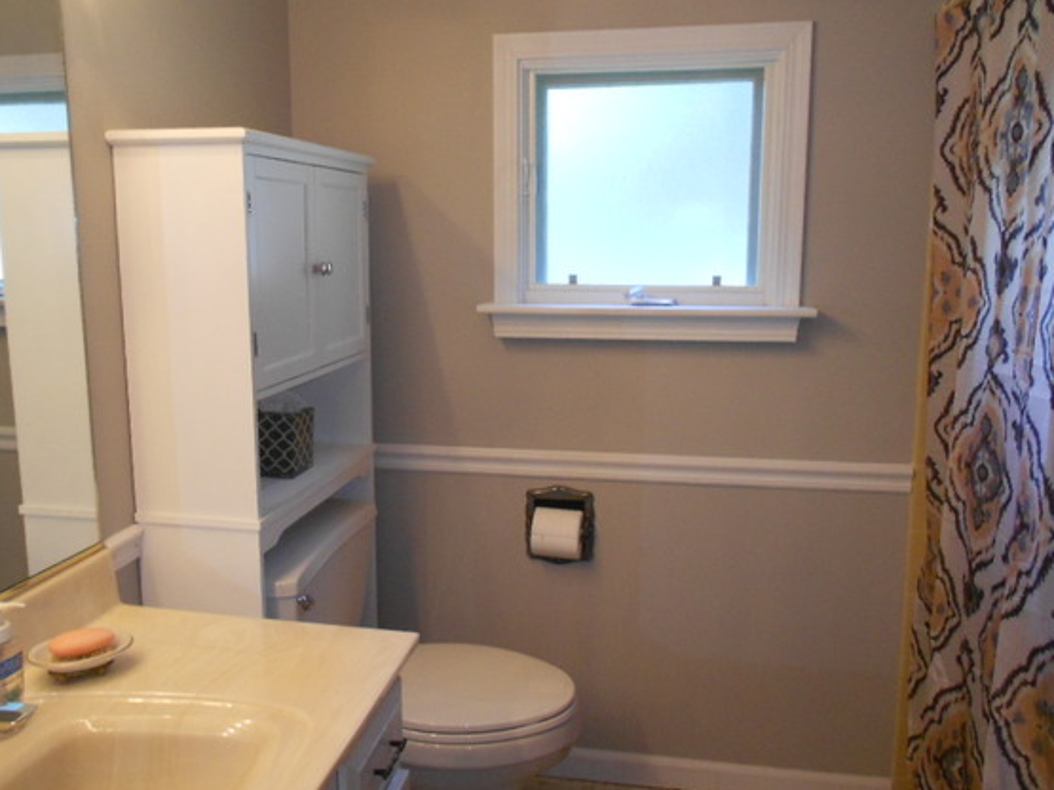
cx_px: 499
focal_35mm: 30
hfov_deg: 59.9
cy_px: 370
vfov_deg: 46.8
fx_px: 913
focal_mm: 4.6
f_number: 3.2
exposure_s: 1/30
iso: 320
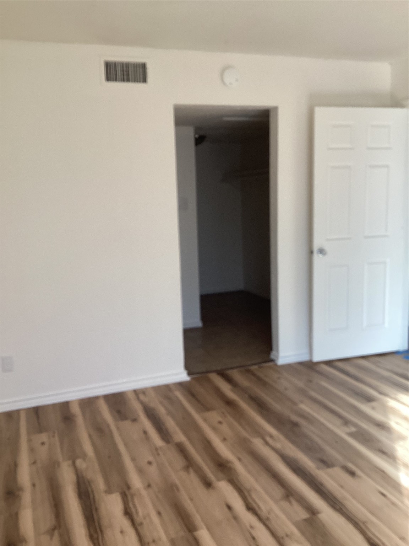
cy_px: 273
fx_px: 488
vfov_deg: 58.4
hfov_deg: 45.4
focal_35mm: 31
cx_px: 204
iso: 64
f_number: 2.4
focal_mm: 3.3
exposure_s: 1/120
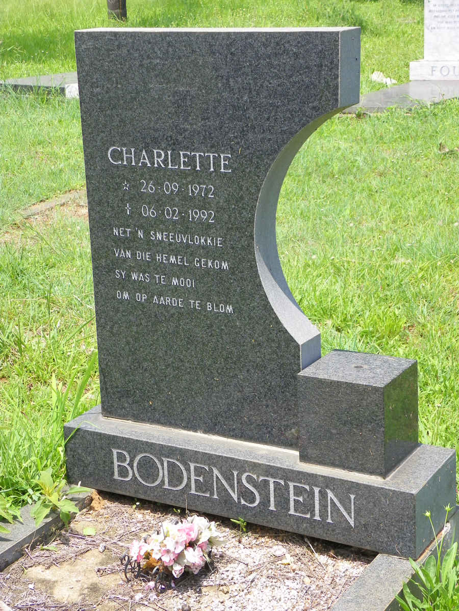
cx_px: 230
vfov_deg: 27.4
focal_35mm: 71
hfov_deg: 20.7
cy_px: 306
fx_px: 1255
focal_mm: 12.6
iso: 64
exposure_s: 1/250
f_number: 4
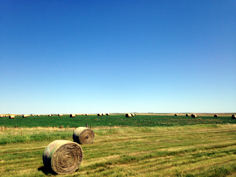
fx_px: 225
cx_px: 118
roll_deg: +0.7
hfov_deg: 55.4
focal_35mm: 33
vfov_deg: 42.9
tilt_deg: +5.5
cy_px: 88
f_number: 2.4
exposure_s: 1/2262
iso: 50
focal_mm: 4.12
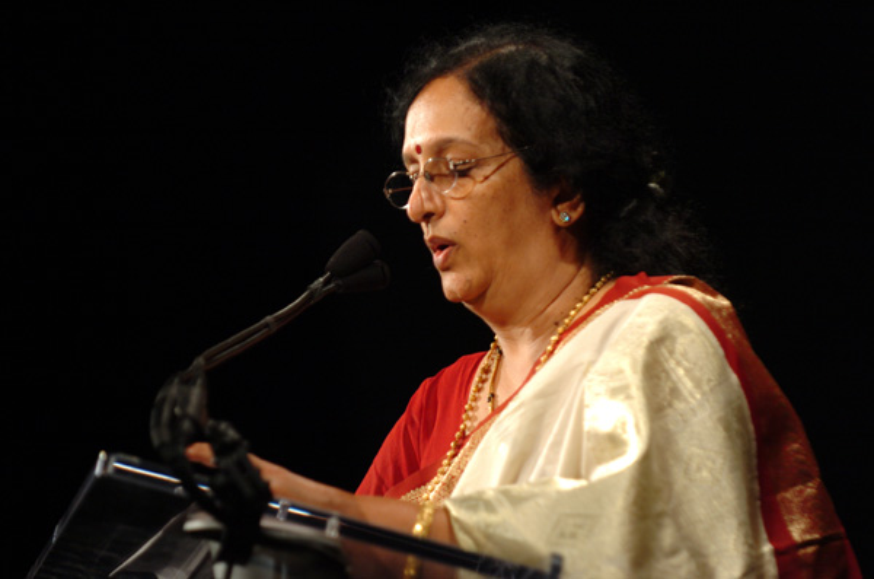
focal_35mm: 240
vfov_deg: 5.7
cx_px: 437
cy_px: 290
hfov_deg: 8.6
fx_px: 5813
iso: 400
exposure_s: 1/160
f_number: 2.8
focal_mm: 160
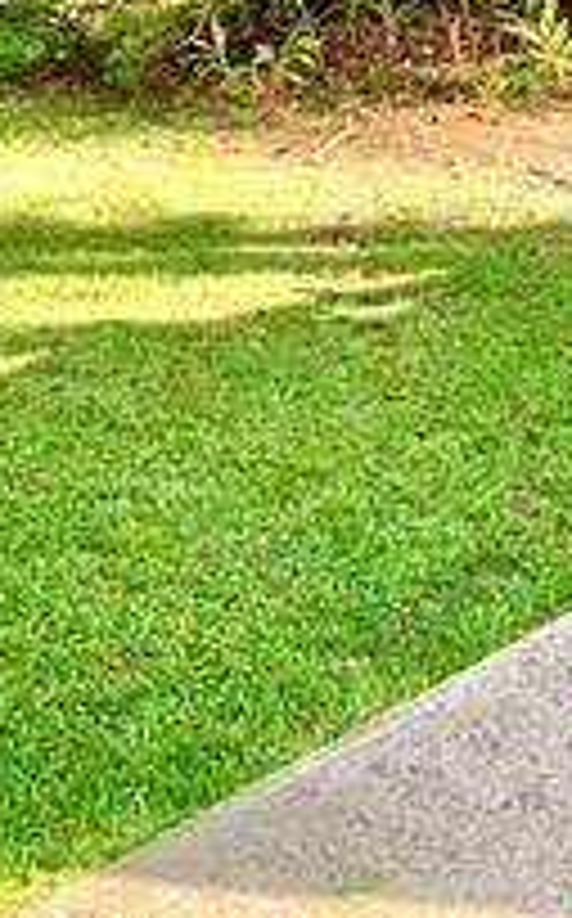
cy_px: -130
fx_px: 1751
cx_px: 288
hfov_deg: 18.6
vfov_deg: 26.7
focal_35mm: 70
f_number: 1.8
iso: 40
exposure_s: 1/121
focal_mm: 3.99
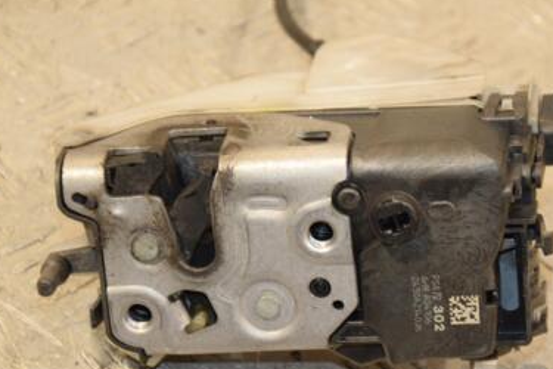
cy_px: 190
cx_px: 375
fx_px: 2580
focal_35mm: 168
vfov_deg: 8.2
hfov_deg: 12.2
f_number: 5.3
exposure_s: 1/100
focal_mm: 70
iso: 800
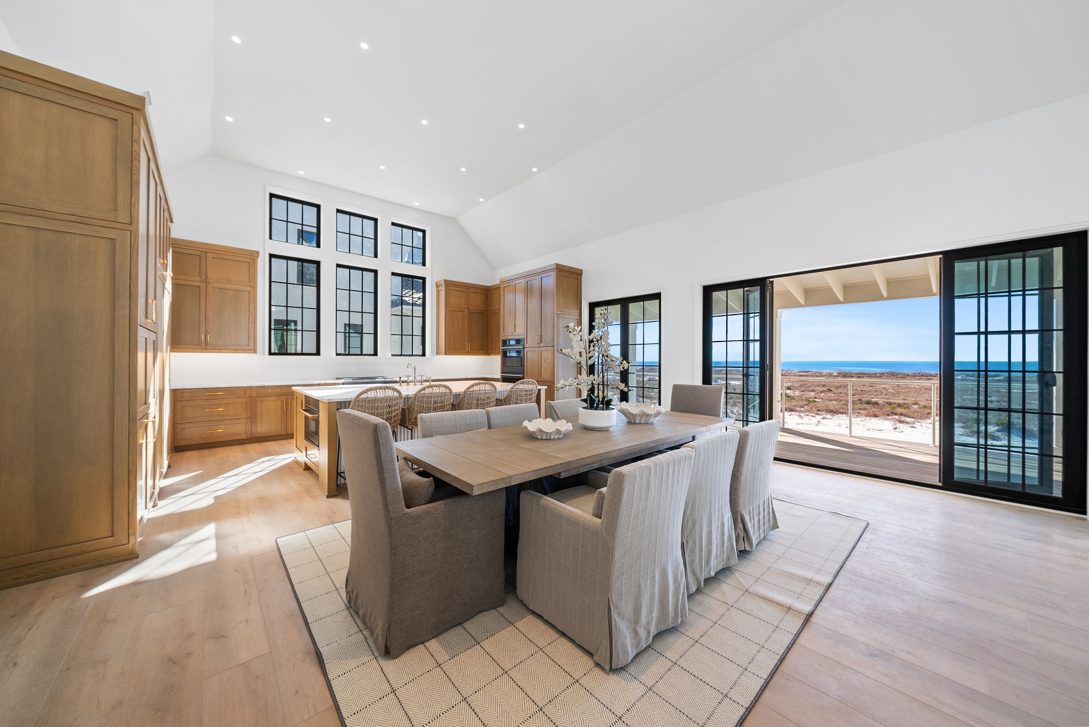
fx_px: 363
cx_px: 544
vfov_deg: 90.1
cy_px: 364
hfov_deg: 112.6
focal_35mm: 12
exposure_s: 1/4
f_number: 7.1
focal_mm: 12
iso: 80
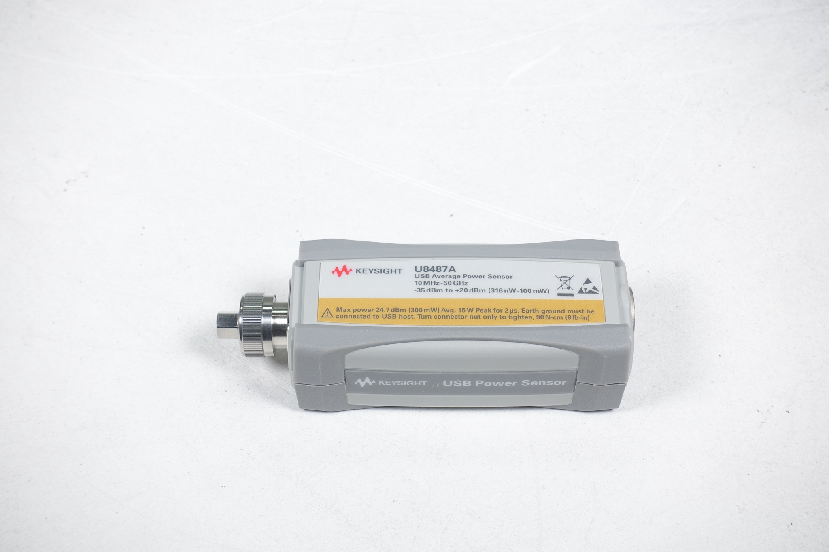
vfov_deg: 19.5
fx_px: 1612
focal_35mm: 70
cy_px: 276
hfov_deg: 28.8
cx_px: 414
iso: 125
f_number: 5.6
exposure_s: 1/125
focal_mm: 25.7
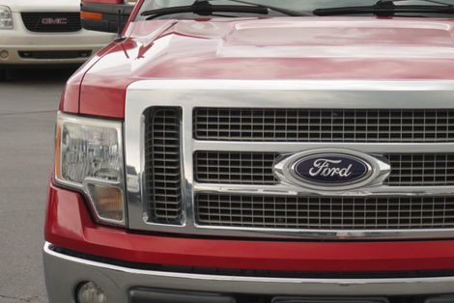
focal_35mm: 85
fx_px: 1073
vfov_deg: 16.1
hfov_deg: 23.7
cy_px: 169
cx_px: 332
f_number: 5
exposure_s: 1/80
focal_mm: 26
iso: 100
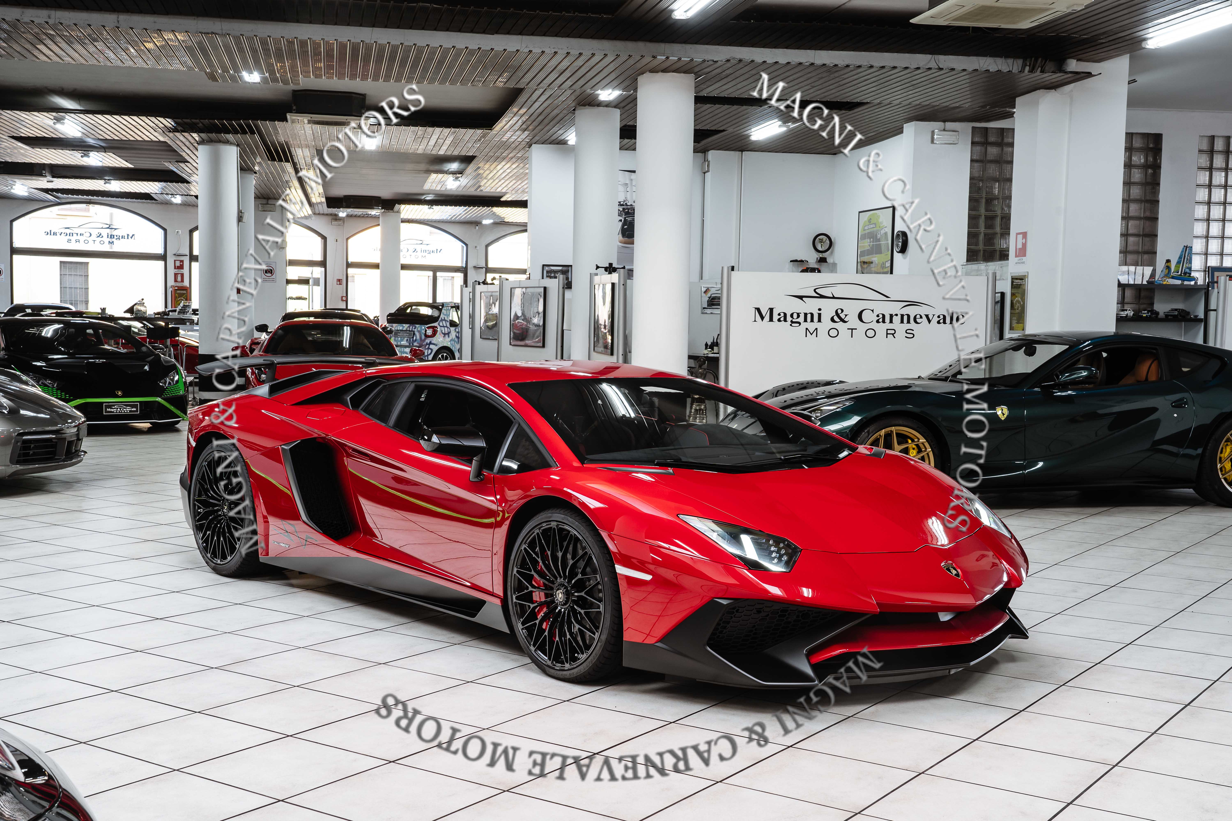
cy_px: 410
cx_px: 616
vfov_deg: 33.4
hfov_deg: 48.5
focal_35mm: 40
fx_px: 1369
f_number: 11
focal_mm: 40
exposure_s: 1
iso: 200
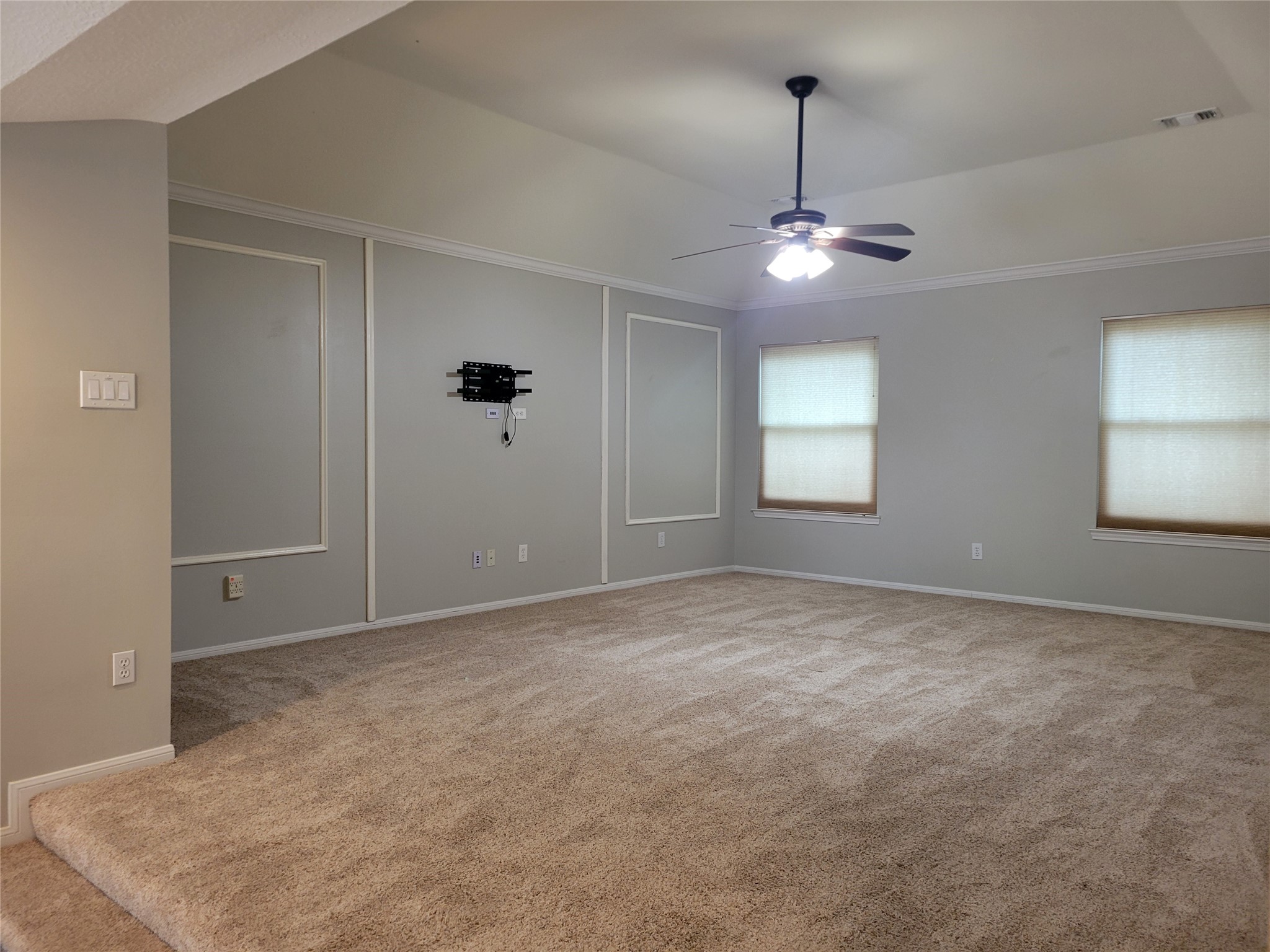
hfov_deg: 67.3
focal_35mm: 26
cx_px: 635
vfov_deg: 53.1
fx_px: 954
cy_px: 476
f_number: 1.8
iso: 200
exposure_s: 1/40
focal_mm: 5.4
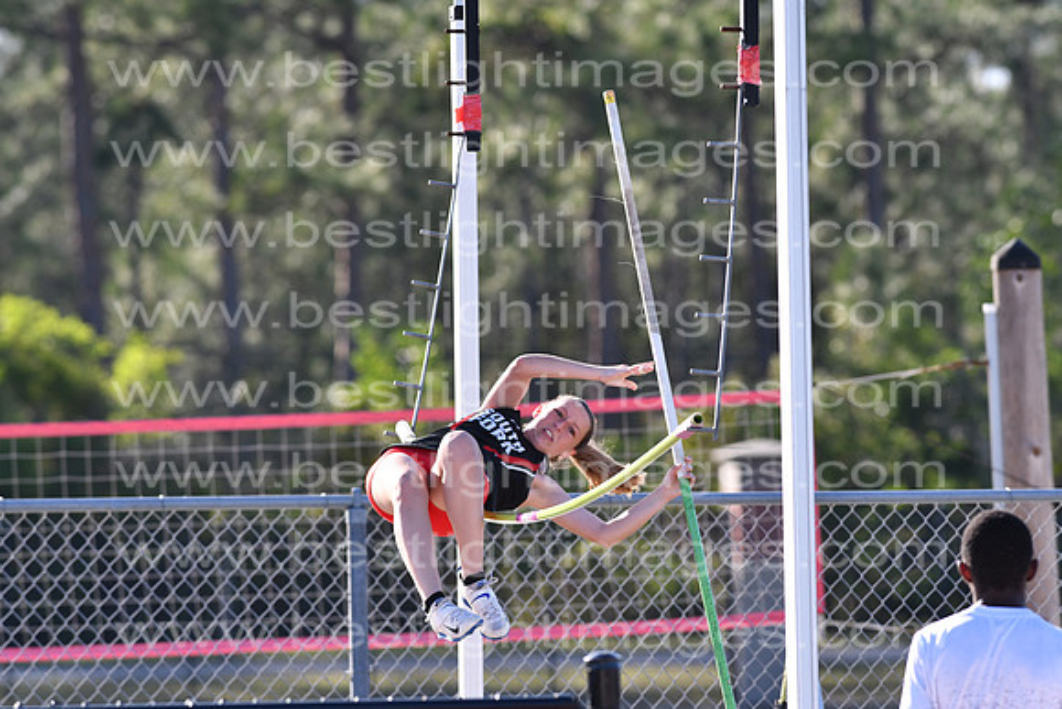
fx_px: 13277
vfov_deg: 3.1
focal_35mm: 450
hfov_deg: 4.6
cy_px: 354
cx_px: 531
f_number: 5.6
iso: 400
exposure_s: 1/1000
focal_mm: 300
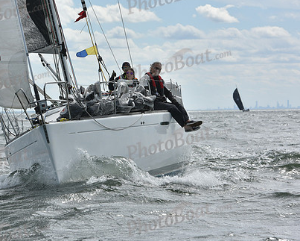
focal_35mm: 216
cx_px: 89
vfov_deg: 7.2
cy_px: 113
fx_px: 1919
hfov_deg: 8.9
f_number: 10
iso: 320
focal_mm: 160
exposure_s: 1/1000
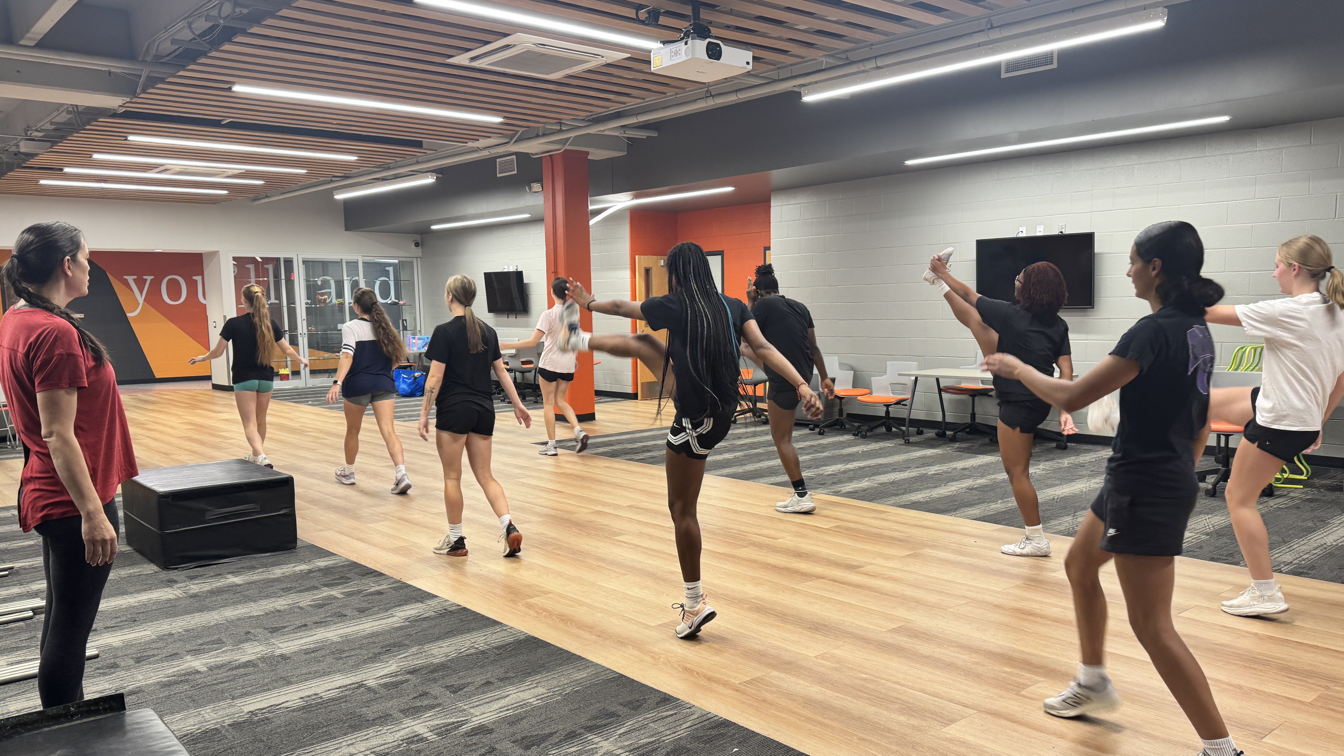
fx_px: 998
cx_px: 659
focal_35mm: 28
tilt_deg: -7.6
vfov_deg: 41.4
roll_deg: +1.0
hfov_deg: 67.9
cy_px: 419
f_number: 1.78
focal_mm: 6.76
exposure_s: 1/60
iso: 125
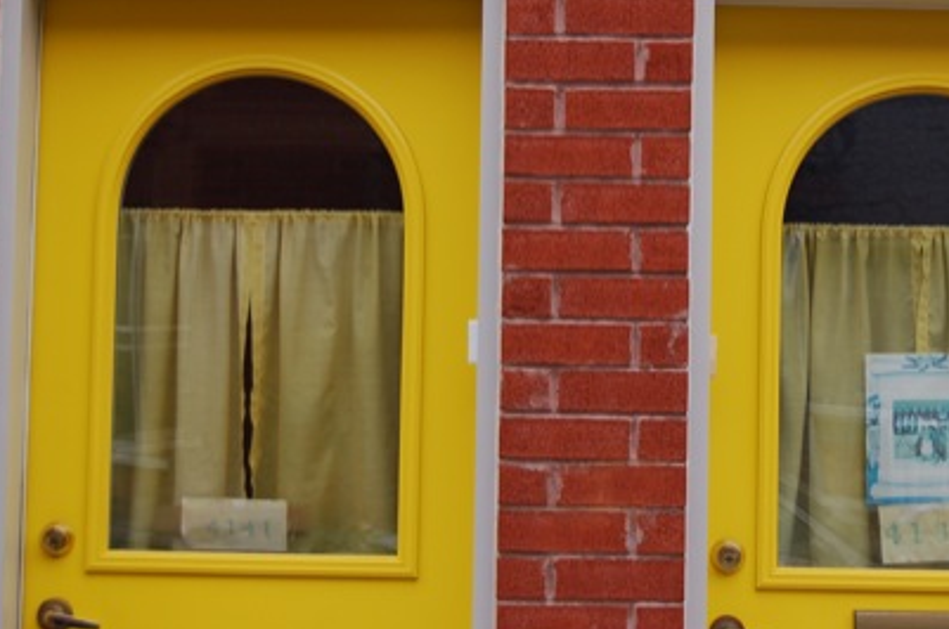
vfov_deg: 15.0
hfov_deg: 22.4
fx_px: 2395
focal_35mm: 91
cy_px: 233
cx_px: 589
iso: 200
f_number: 4.8
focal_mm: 38
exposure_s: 1/80
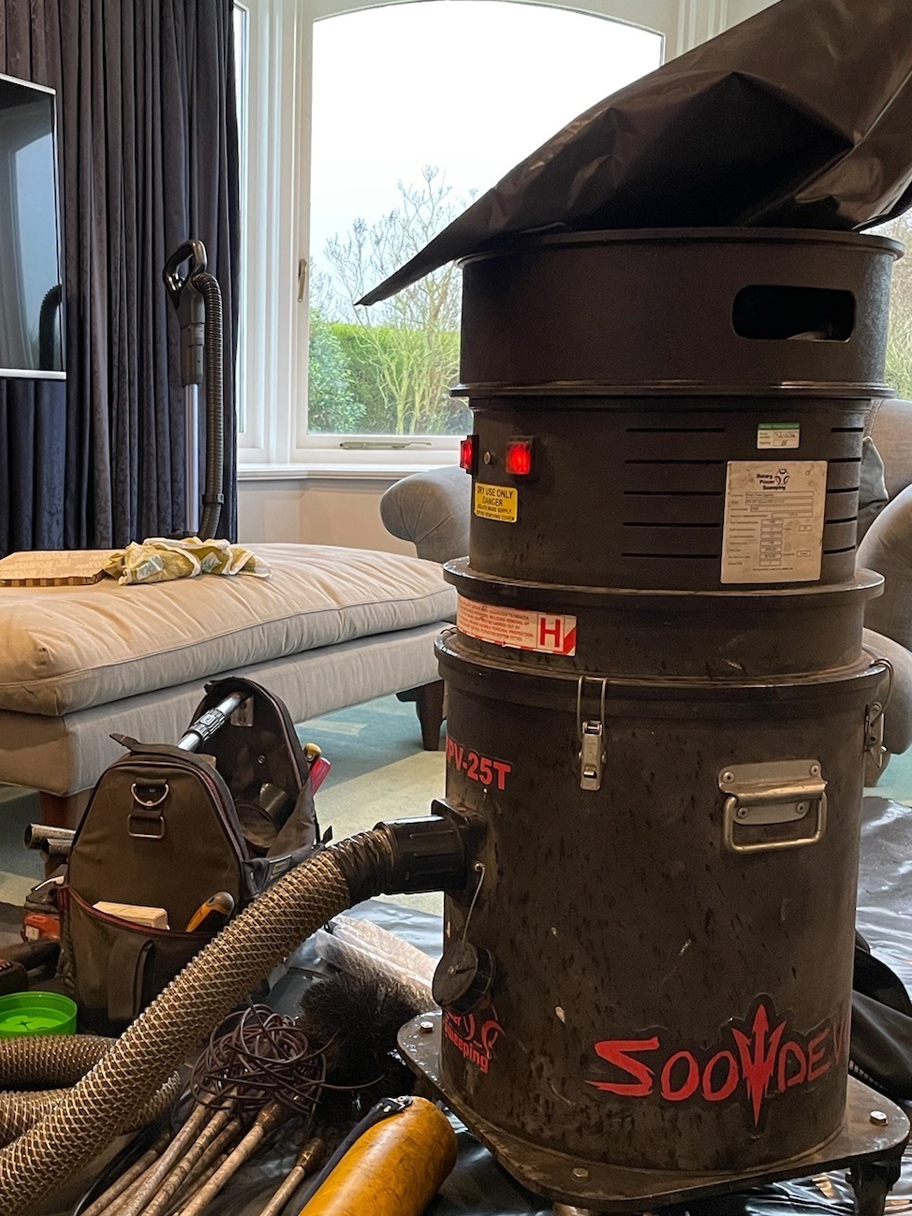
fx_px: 1440
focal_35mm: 41
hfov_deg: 34.8
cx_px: 311
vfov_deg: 45.8
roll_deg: -1.1
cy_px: 636
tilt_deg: -7.9
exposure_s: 1/55
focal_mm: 4.2
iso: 500
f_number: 1.6
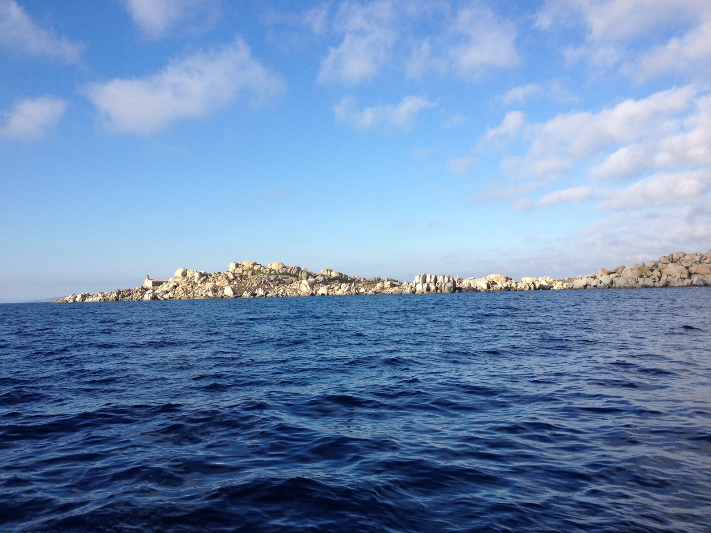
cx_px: 356
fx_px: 719
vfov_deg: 40.7
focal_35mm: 35
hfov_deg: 52.6
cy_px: 266
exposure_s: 1/1453
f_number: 2.4
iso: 64
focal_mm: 4.28
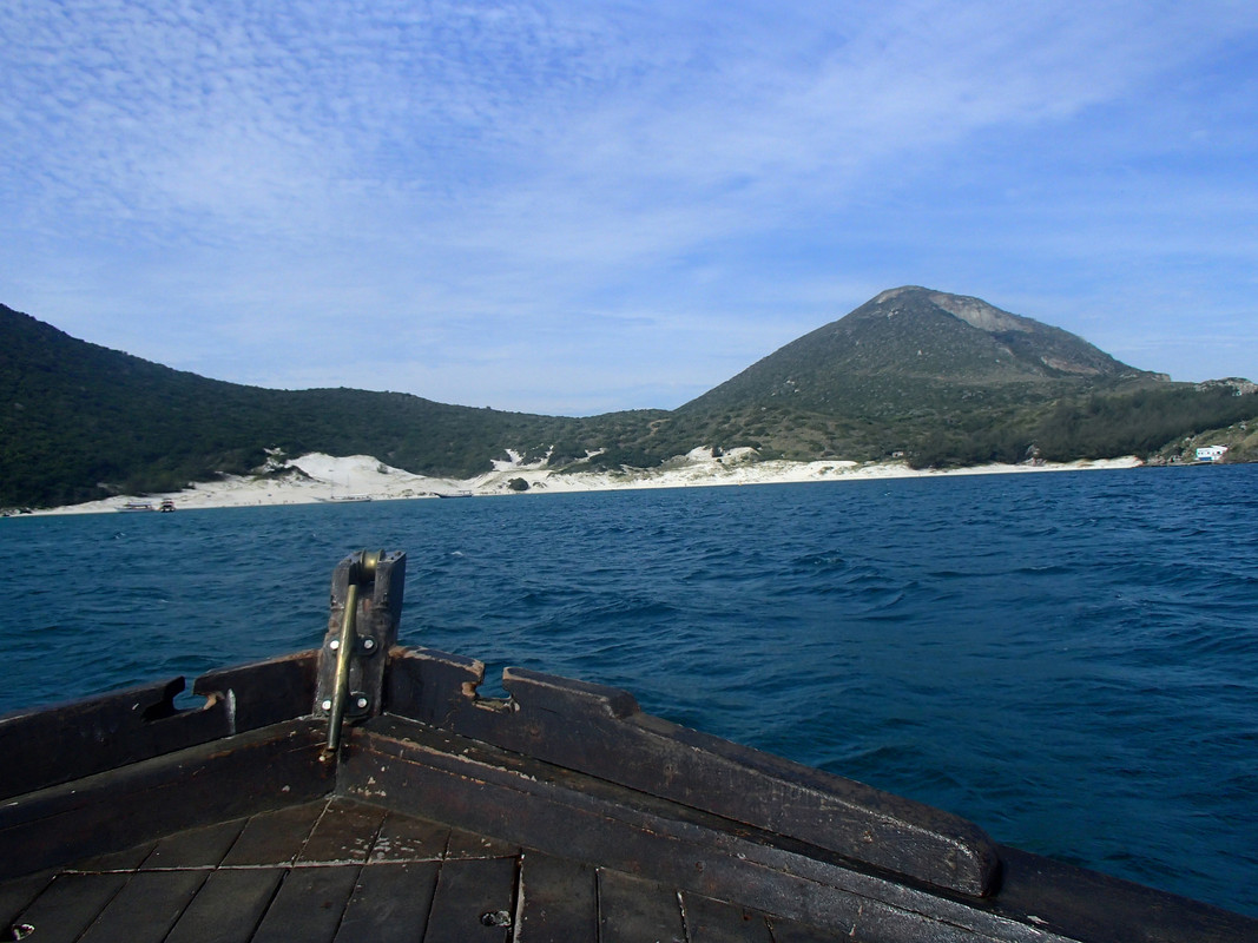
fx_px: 1017
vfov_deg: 49.7
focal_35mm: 28
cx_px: 629
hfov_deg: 63.4
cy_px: 472
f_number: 11
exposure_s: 1/200
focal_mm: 5
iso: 100
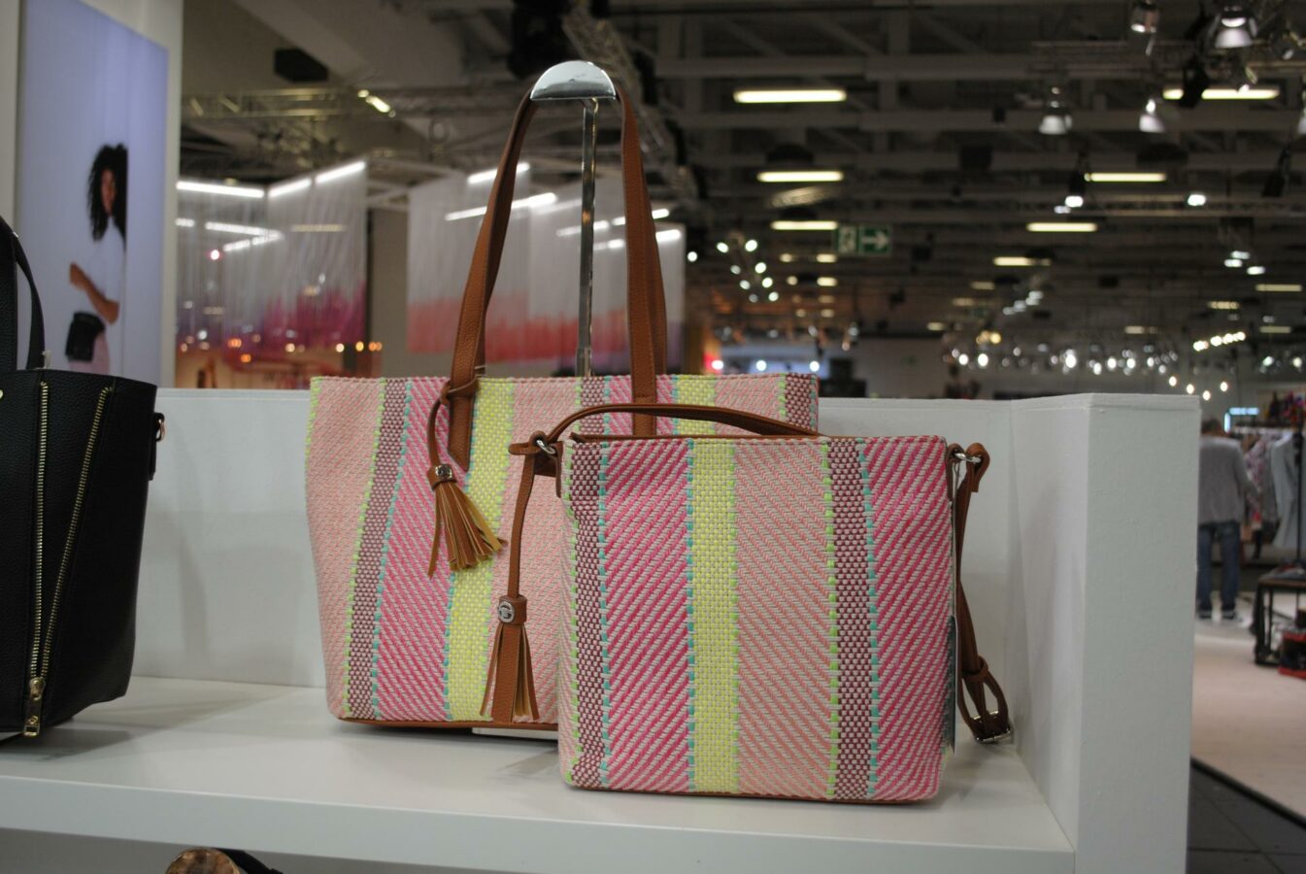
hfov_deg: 57.2
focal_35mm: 33
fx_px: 1198
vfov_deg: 40.1
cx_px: 653
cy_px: 437
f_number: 4
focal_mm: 22
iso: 250
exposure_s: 1/125
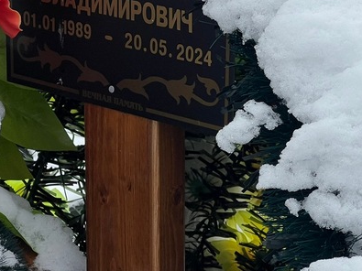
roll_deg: +1.7
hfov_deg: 12.7
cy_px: 84
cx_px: 202
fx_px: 1631
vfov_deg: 9.5
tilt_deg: -15.5
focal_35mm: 156
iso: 40
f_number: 2.8
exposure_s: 1/99
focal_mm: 9
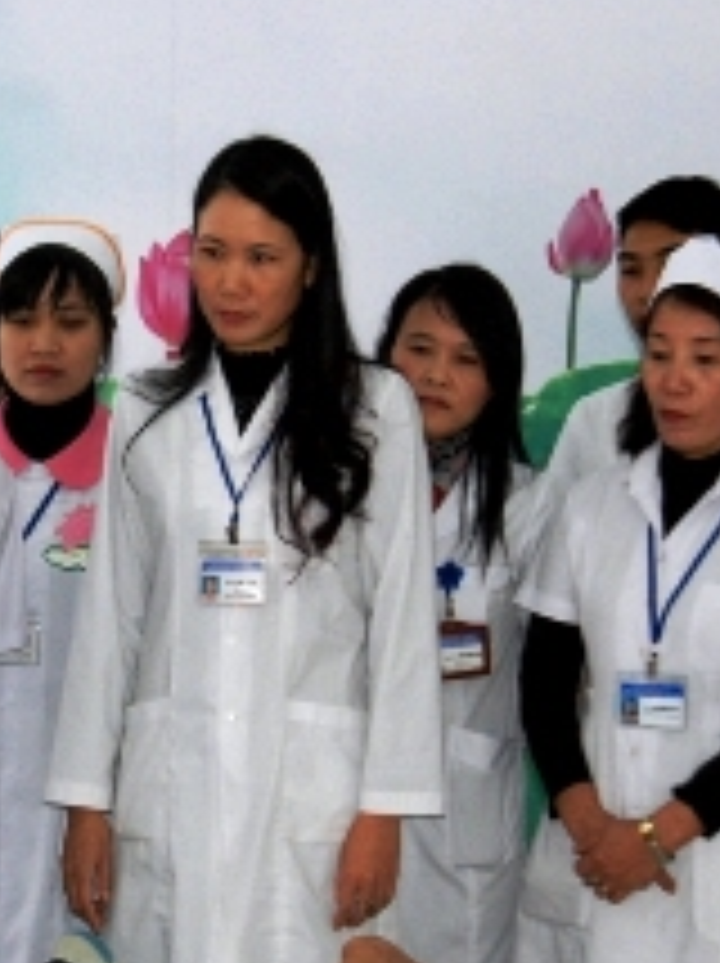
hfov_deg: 12.7
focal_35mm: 115
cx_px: 0
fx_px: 3196
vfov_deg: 17.1
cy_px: 657
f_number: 5.6
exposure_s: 1/60
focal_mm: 38
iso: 1600
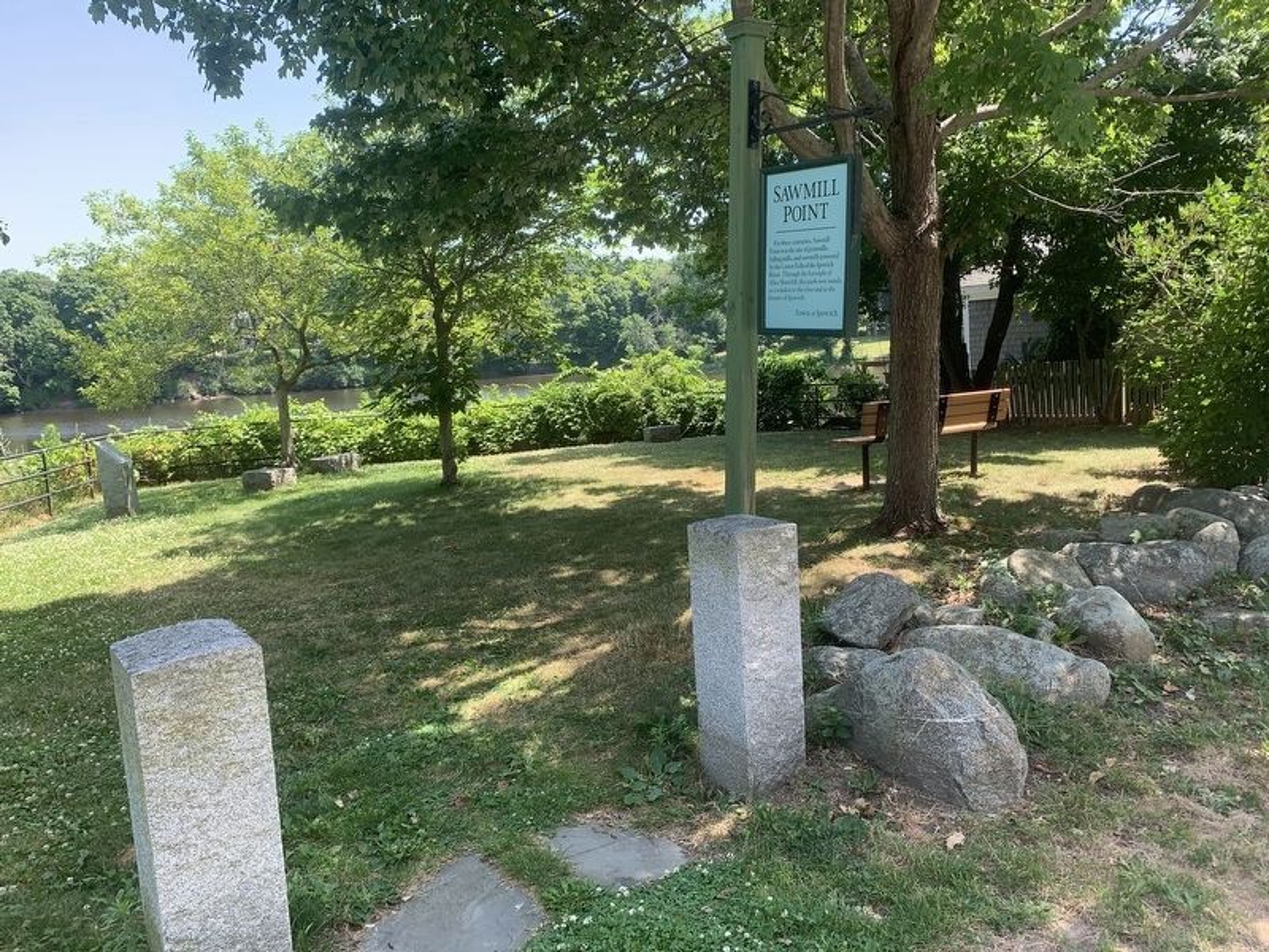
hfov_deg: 67.3
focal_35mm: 26
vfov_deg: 53.1
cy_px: 476
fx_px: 953
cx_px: 634
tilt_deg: -8.3
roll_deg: +4.3
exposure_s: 1/326
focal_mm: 4.25
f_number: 1.8
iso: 25
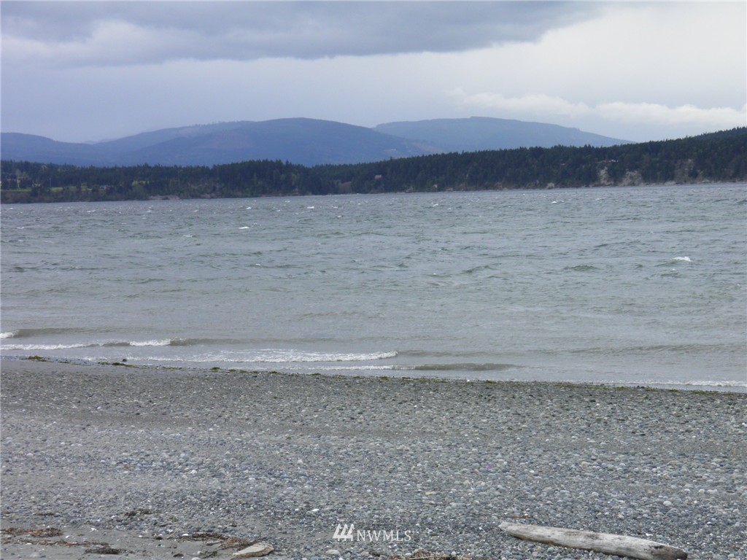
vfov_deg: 20.2
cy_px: 280
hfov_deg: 26.7
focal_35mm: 73
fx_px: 1575
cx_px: 374
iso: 50
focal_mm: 13.2
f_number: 5.5
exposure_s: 1/100
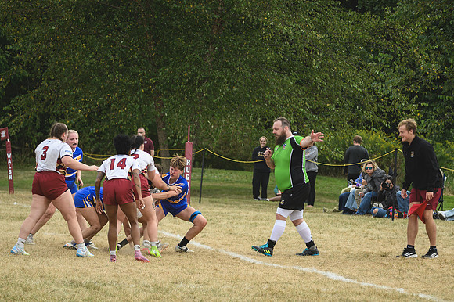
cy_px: 151
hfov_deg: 6.9
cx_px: 227
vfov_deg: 4.6
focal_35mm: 300
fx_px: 3781
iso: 220
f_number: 5.3
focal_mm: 200
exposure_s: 1/1000
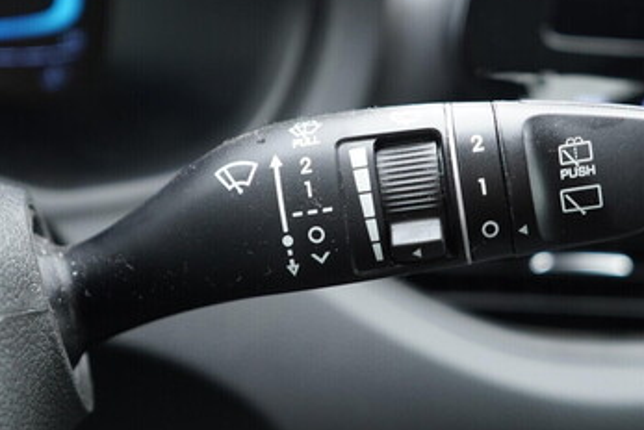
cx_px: 299
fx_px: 1020
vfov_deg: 23.8
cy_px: 179
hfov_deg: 35.0
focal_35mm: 57
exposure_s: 1/40
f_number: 2.8
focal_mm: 24
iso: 500
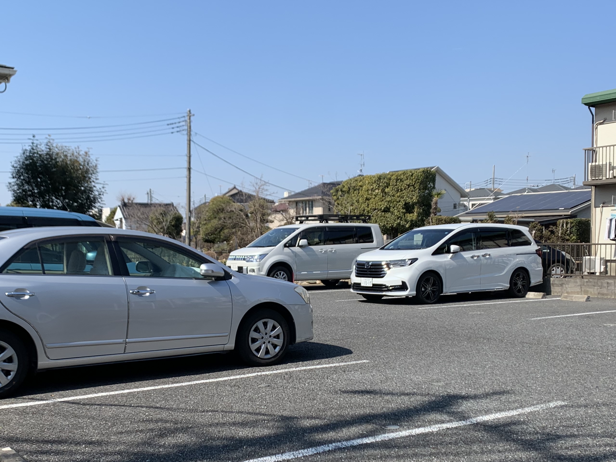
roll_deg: +0.8
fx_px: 730
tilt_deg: -2.6
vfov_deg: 34.9
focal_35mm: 41
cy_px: 294
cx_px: 300
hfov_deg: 45.8
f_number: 1.8
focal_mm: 4.25
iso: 25
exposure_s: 1/2075
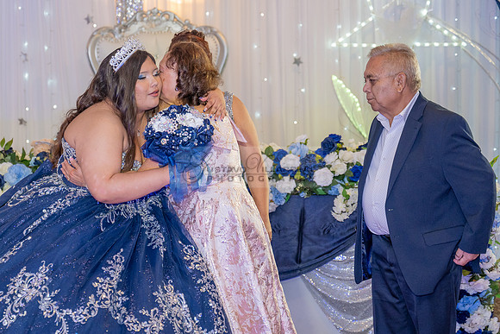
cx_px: 152
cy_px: 114
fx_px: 1353
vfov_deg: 14.0
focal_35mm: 97
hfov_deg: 20.8
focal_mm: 70
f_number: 2.8
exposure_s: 1/200
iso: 1000
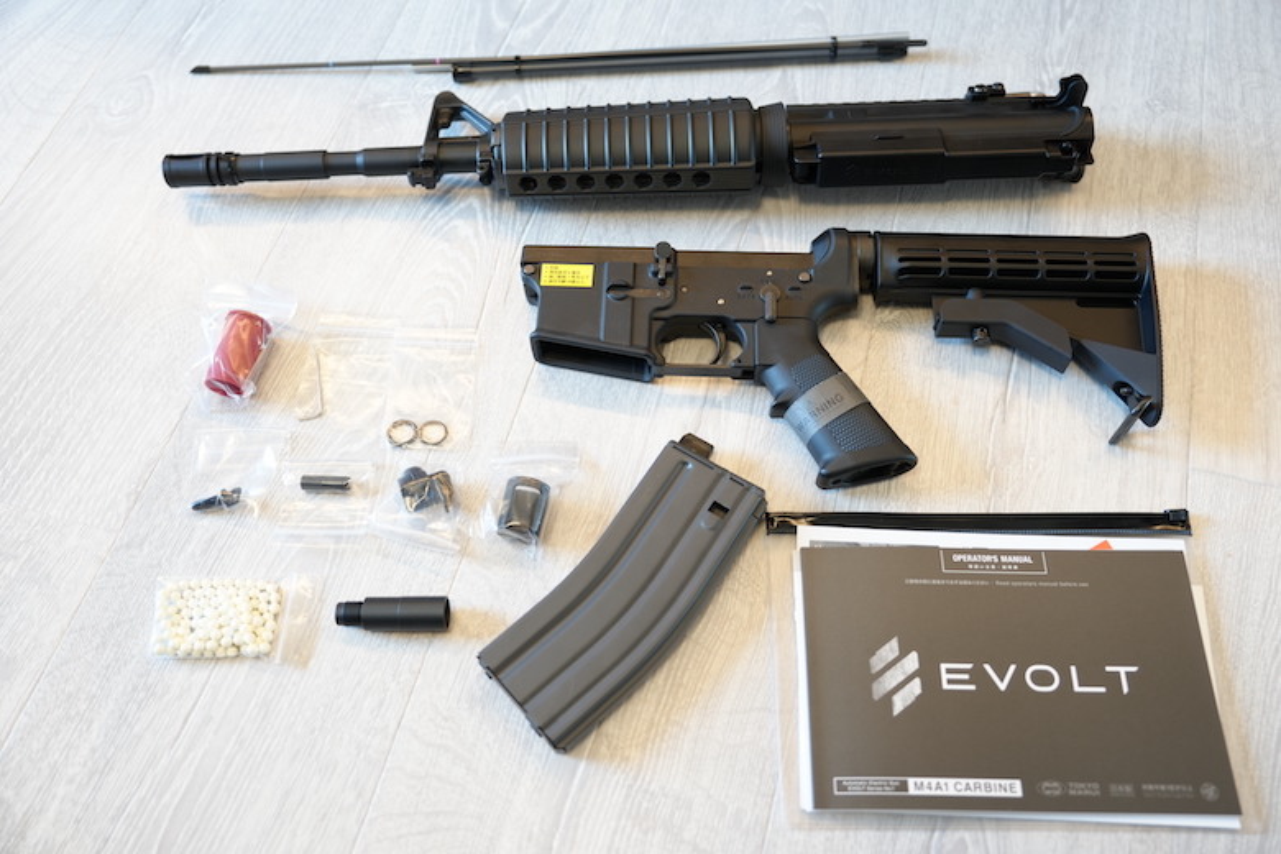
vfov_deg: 43.6
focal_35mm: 30
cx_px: 640
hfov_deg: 61.9
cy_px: 427
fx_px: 1067
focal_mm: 30
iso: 200
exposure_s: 1/6
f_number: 2.8
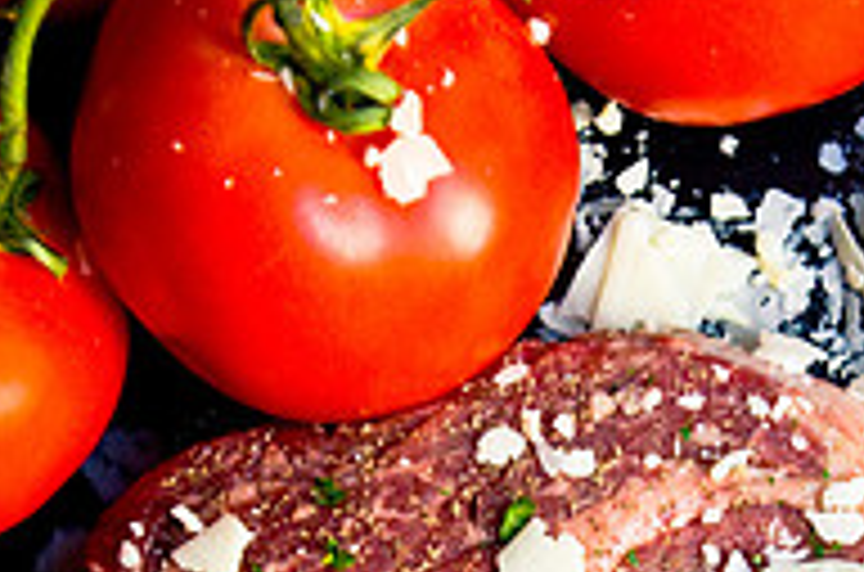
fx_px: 2538
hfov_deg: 19.0
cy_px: 770
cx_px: 760
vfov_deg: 12.4
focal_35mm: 106
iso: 1600
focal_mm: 35
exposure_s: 1/100
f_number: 5.6
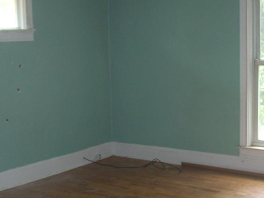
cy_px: 86
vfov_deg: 21.9
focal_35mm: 67
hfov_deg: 28.8
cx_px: 171
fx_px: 511
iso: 100
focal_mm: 6.2
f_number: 2.8
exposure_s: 1/30
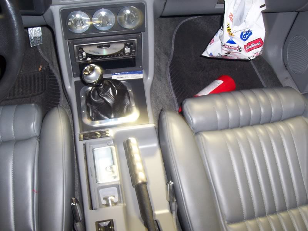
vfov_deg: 38.7
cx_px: 154
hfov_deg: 50.1
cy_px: 116
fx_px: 329
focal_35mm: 37
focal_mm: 5.6
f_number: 2.8
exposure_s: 1/2
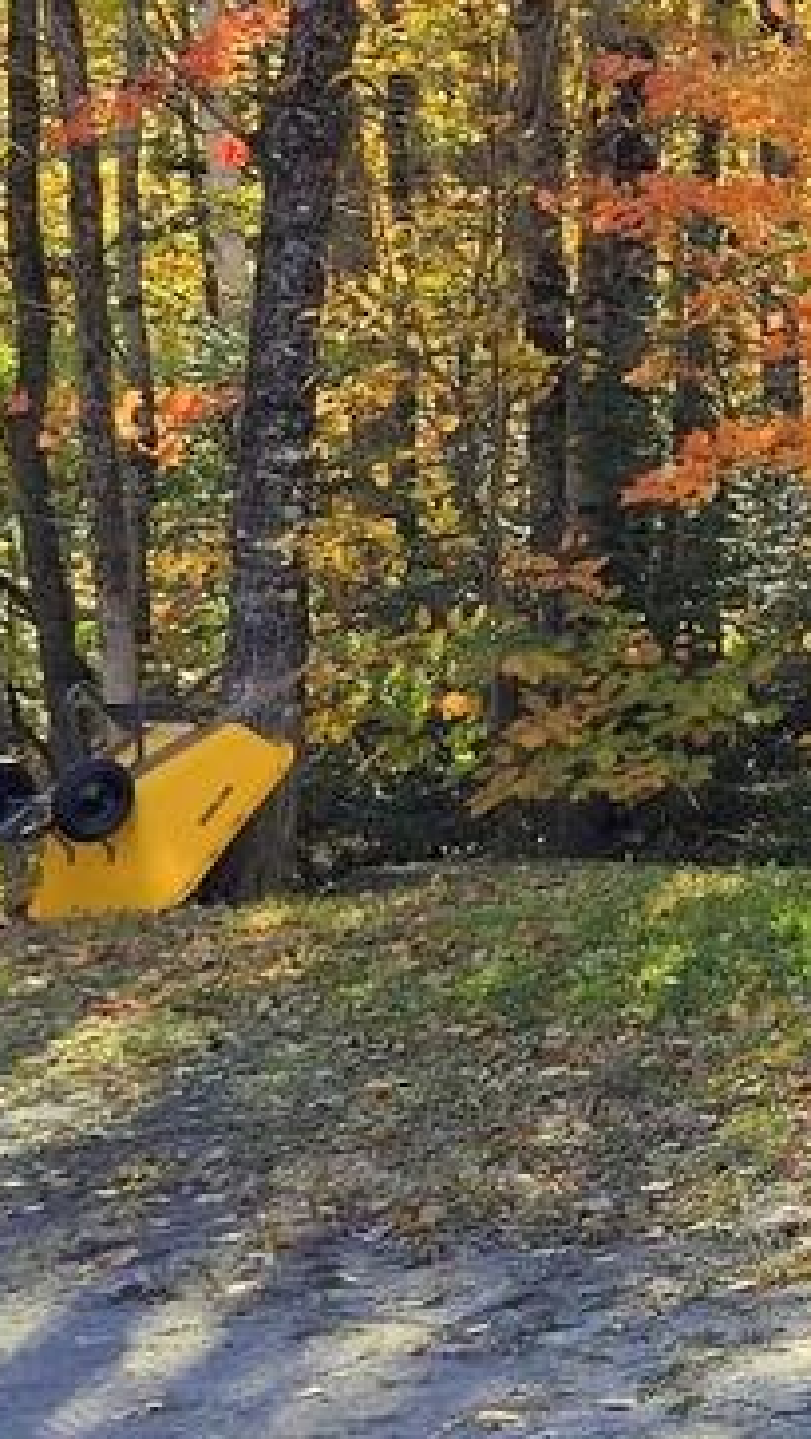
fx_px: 4201
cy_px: -43
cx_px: 2987
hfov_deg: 8.0
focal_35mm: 110
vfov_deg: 18.9
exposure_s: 1/411
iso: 12
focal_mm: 6.3
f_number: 1.7
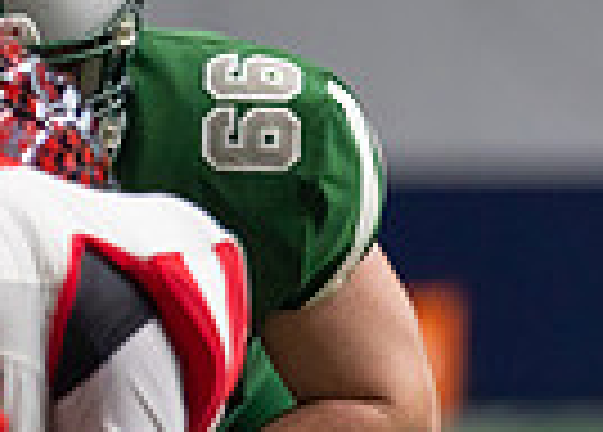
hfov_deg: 2.2
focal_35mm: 932
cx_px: 1241
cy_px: 635
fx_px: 15977
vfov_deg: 1.5
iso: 2000
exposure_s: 1/800
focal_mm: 194
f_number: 2.8
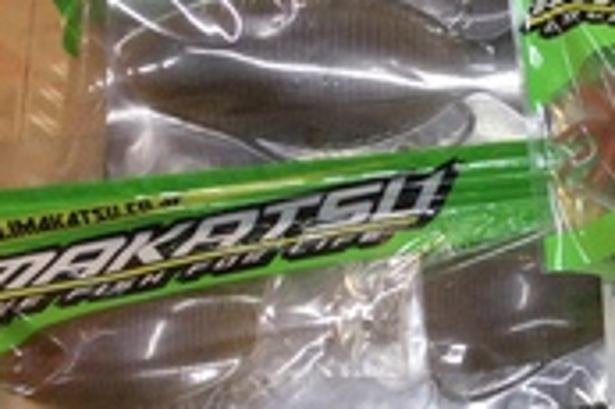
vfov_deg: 12.2
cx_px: 1013
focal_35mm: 112
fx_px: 1911
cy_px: 320
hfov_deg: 16.2
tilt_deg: -75.6
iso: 32
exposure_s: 1/60
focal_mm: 3.3
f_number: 2.4
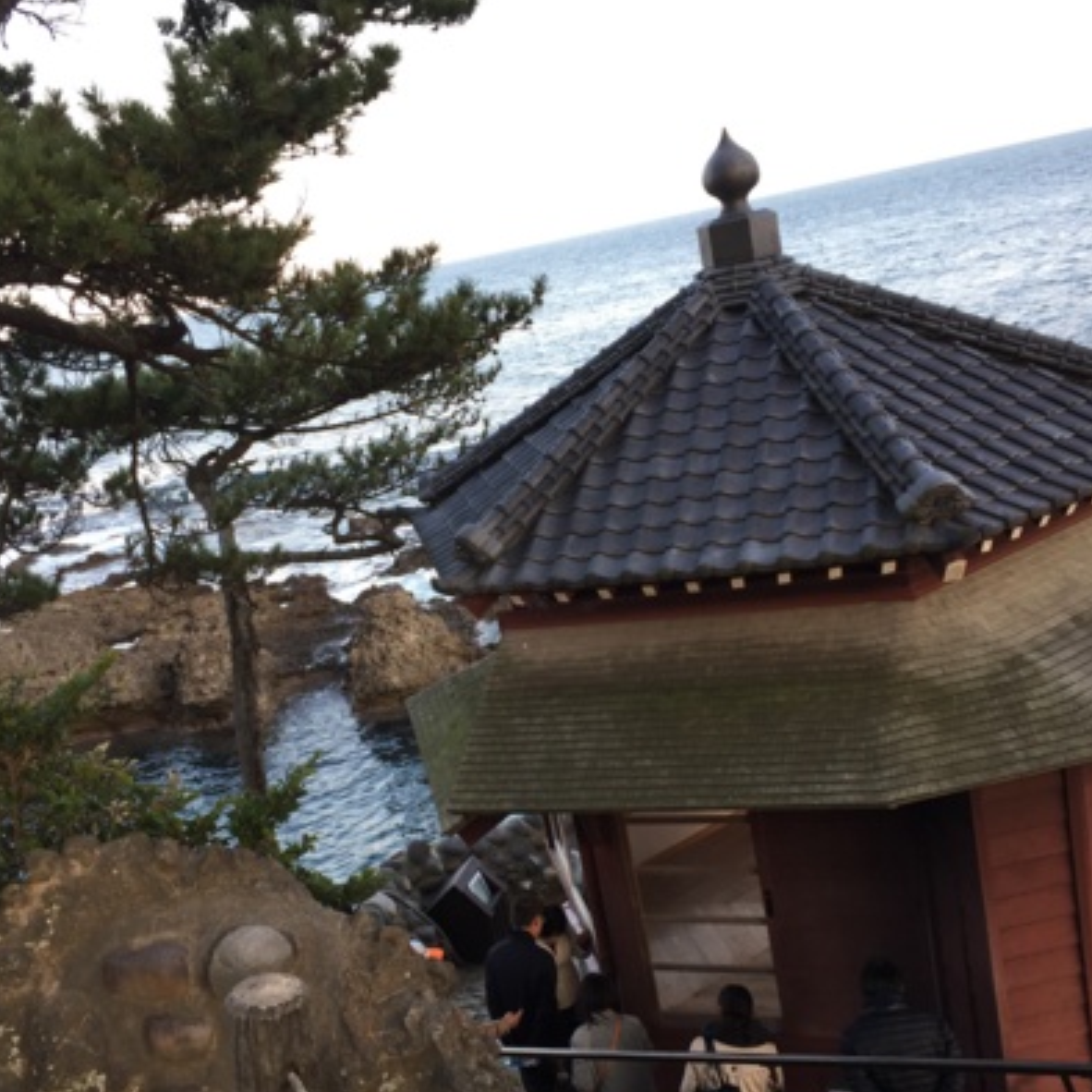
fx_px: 1392
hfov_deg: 42.8
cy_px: 610
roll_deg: +12.6
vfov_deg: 42.8
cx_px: 488
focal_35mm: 39
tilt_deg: -14.6
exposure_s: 1/120
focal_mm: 4.15
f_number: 2.2
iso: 32
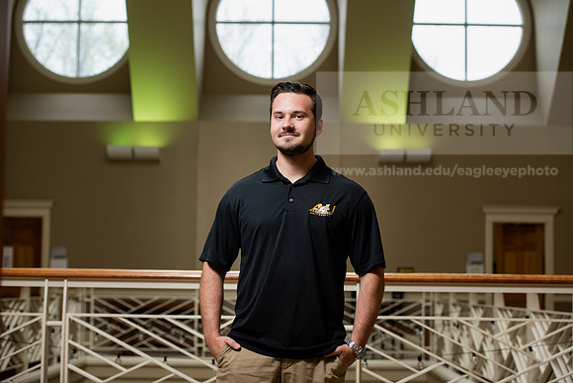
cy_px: 192
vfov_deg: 19.5
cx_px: 286
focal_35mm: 70
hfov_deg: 28.8
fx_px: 1114
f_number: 5
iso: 800
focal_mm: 70
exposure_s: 1/200
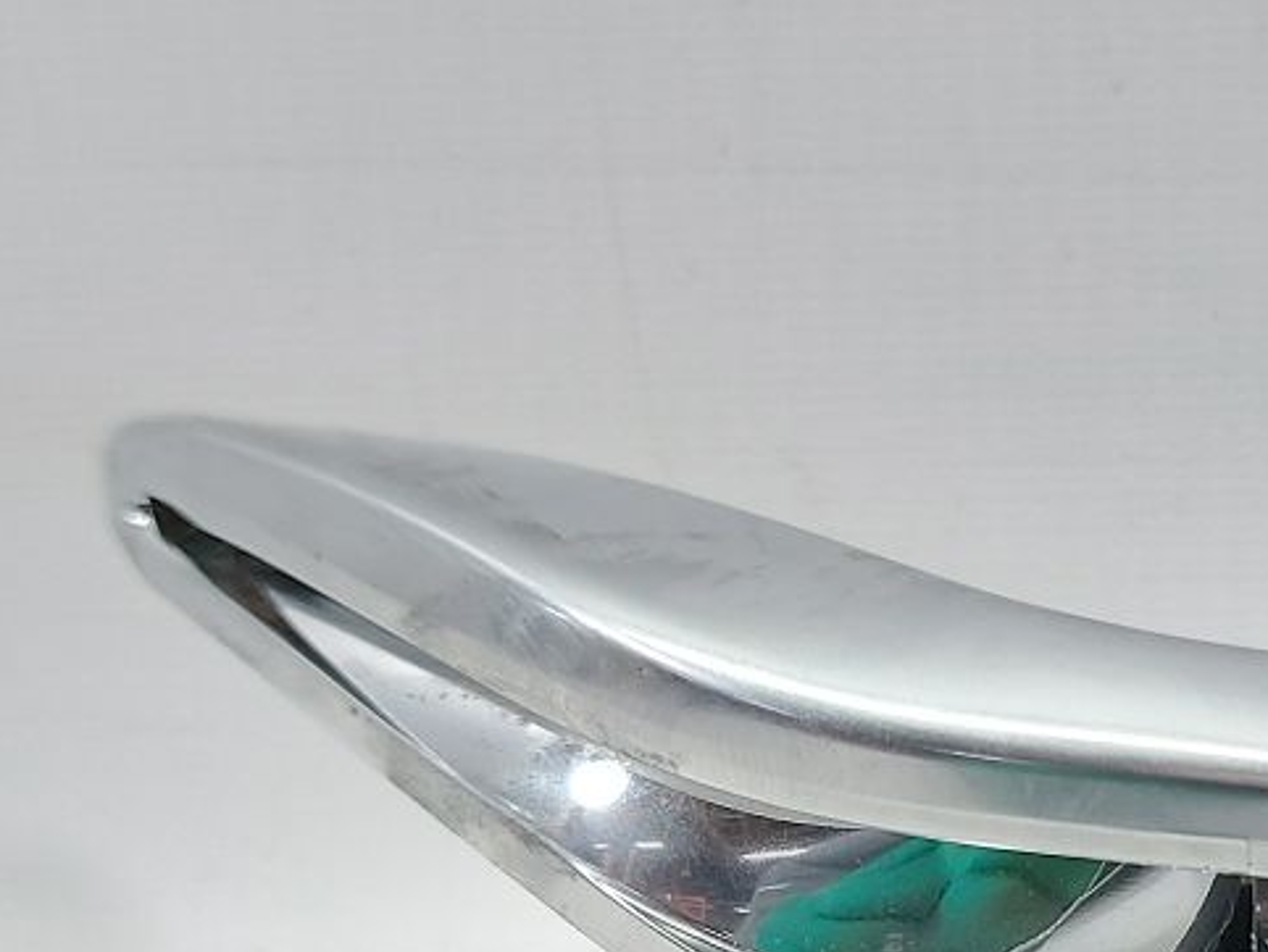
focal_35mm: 69
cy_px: 941
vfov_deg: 20.7
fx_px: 2529
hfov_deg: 27.1
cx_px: 1148
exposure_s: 1/50
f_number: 1.8
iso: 125
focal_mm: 5.23
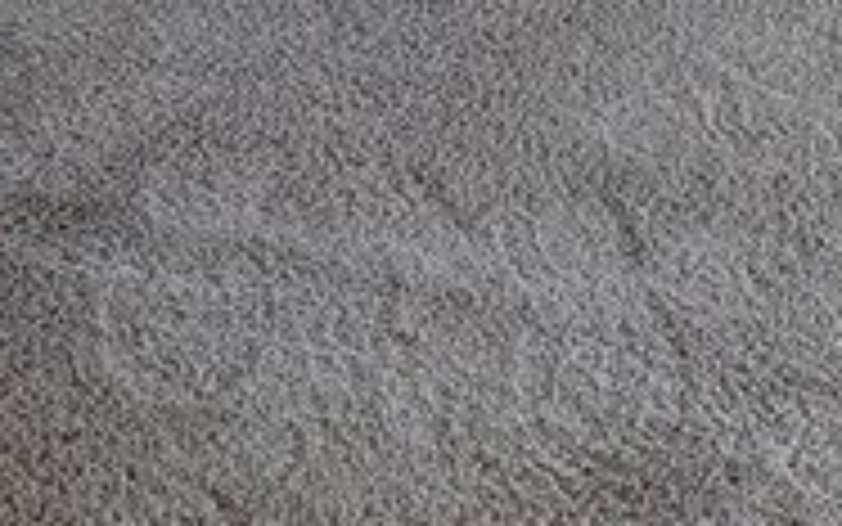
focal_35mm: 139
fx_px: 3191
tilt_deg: -13.5
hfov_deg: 15.0
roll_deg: +3.2
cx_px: 369
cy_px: -931
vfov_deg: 8.3
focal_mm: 6.76
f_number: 1.78
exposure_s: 1/66
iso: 200
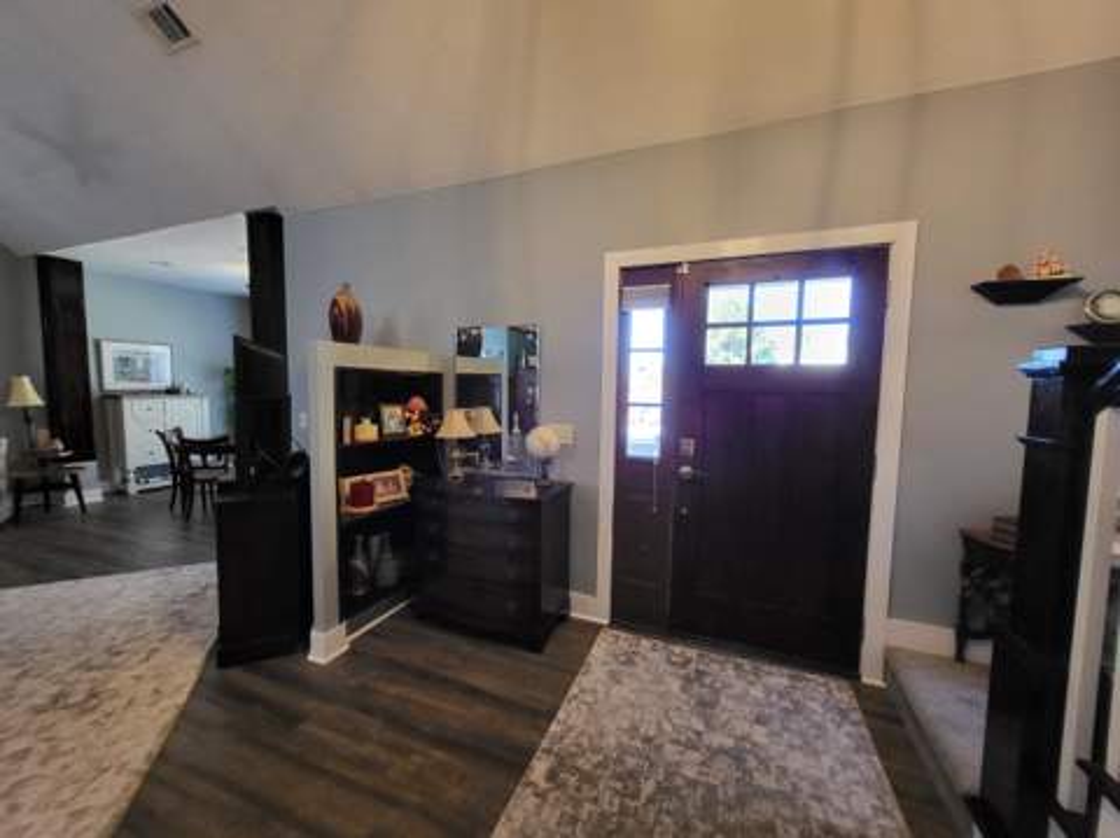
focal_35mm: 13
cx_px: 560
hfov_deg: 106.2
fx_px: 420
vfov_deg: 89.8
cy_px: 419
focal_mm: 1.74
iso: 320
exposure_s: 1/40
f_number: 2.2
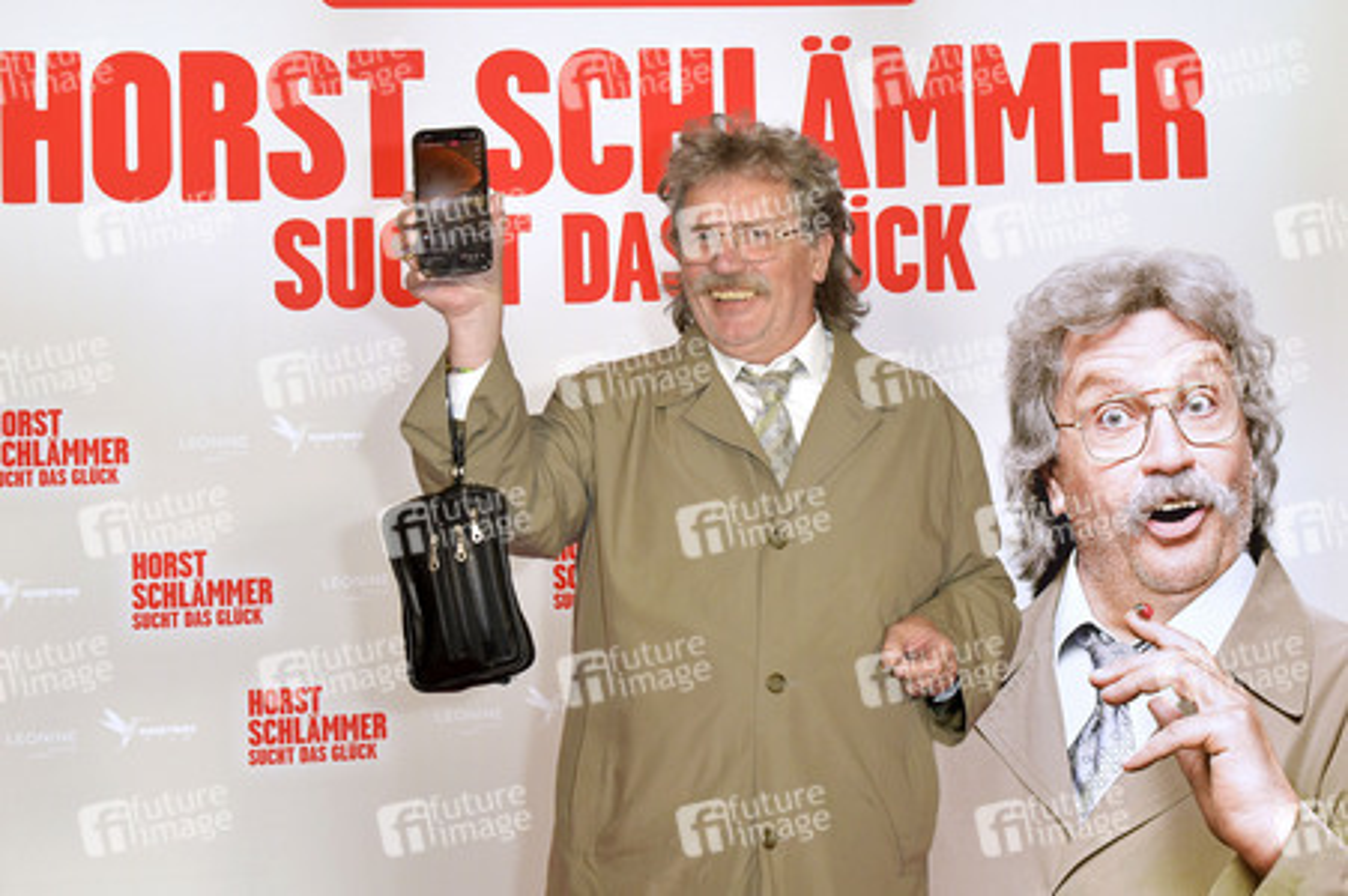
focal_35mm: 35
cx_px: 674
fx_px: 1310
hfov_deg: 54.5
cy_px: 448
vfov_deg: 37.8
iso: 1250
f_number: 6.3
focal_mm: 35
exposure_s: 1/200
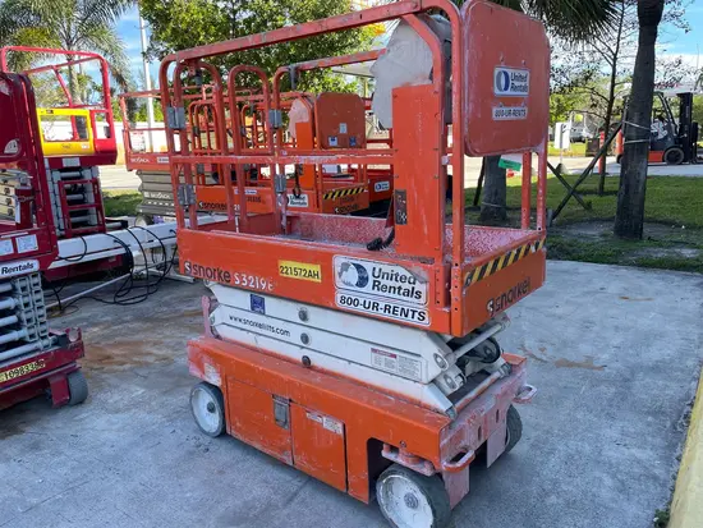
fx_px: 528
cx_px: 352
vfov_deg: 53.1
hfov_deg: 67.3
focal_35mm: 26
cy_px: 264
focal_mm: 4.2
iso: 32
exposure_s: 1/509
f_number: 1.6
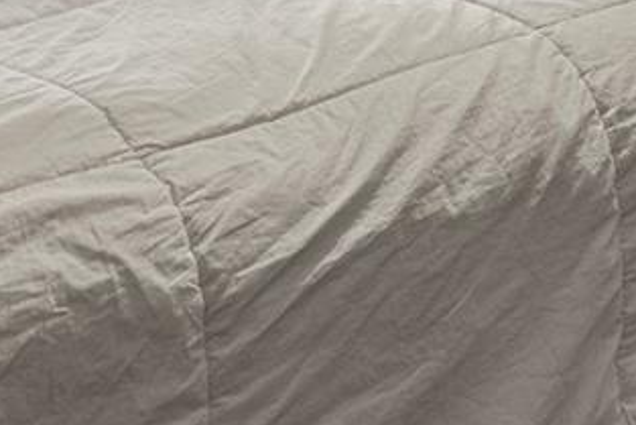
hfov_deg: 19.0
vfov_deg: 12.3
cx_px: 872
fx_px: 1732
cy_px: -426
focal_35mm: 98
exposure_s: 4
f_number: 8
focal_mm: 15
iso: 125
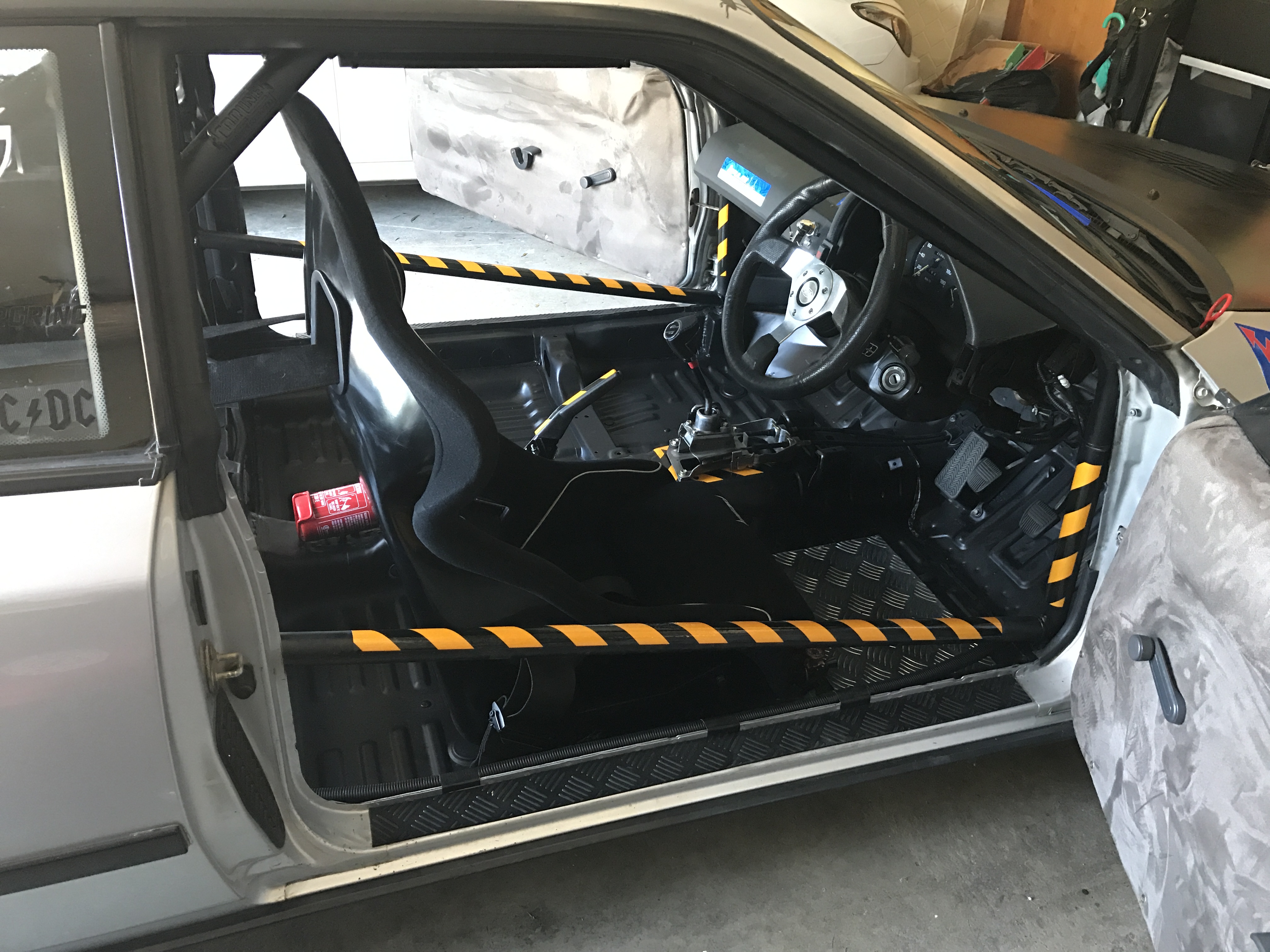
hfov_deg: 63.4
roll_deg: -2.9
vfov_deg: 49.7
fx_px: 1027
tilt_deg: -32.3
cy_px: 476
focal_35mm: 28
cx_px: 635
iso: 100
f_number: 1.8
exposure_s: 1/10
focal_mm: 3.99
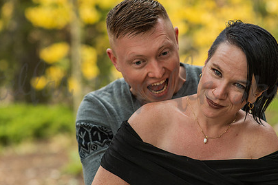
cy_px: 85
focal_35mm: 122
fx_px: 942
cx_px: 154
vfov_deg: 11.2
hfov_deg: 16.8
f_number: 2.5
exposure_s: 1/160
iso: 500
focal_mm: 85
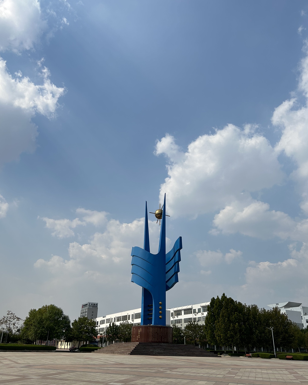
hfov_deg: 51.5
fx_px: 319
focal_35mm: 28
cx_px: 149
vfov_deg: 62.2
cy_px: 203
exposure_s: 1/9434
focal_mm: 5.7
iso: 50
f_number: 1.5
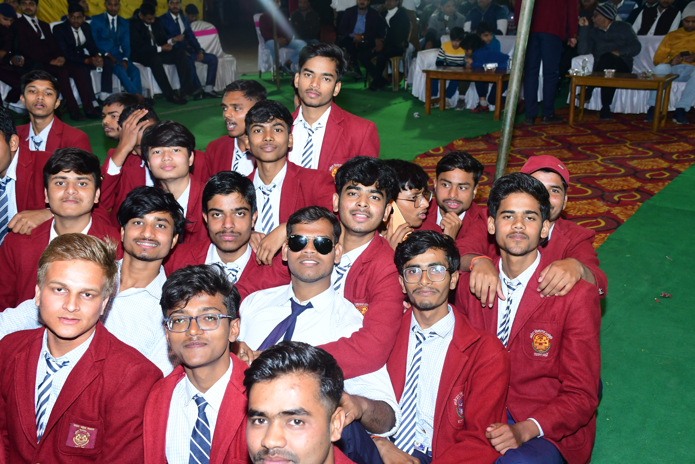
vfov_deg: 29.9
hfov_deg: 43.6
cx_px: 348
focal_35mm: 45
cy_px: 232
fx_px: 869
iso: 1250
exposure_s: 1/125
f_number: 5.6
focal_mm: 30
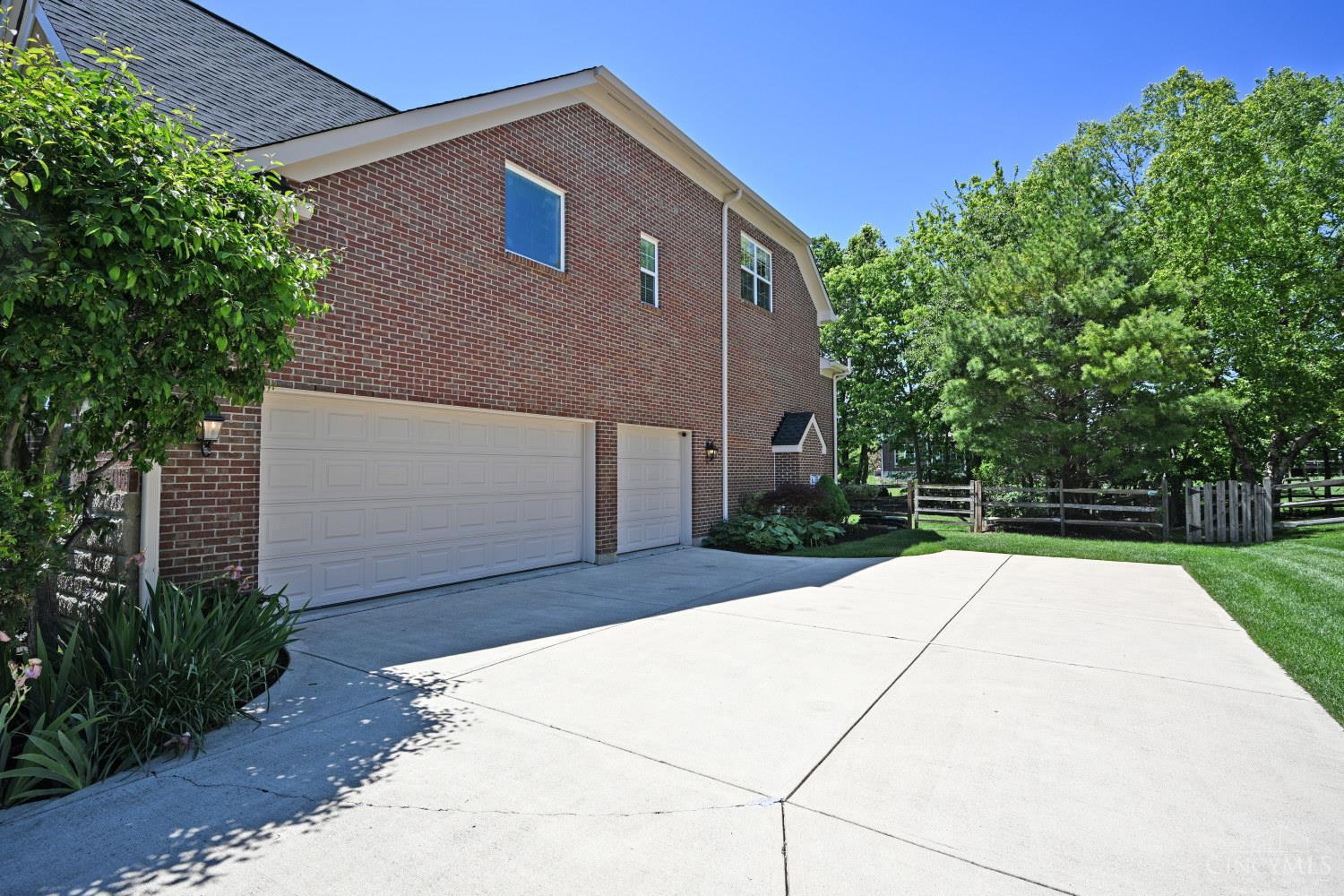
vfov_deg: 68.9
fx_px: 653
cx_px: 672
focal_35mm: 18
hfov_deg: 91.6
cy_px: 448
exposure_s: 1/320
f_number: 6.3
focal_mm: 17.5
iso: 100
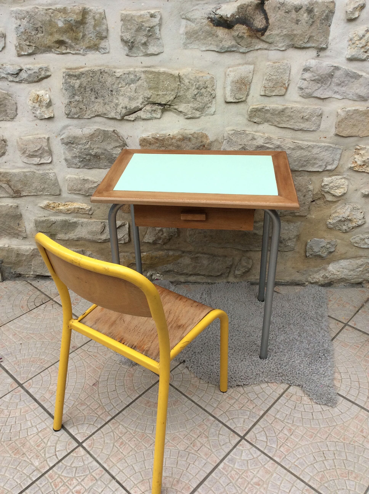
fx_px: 456
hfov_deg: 44.1
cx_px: 184
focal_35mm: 32
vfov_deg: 56.9
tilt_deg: -31.3
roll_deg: +0.9
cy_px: 247
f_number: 2.4
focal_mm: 3.3
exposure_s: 1/319
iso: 32
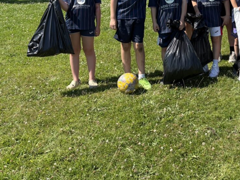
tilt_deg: -3.0
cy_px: 5
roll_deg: +0.2
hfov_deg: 34.9
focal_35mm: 51
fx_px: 354
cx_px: 224
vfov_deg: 27.1
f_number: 1.6
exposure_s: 1/2012
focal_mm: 5.96
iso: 50
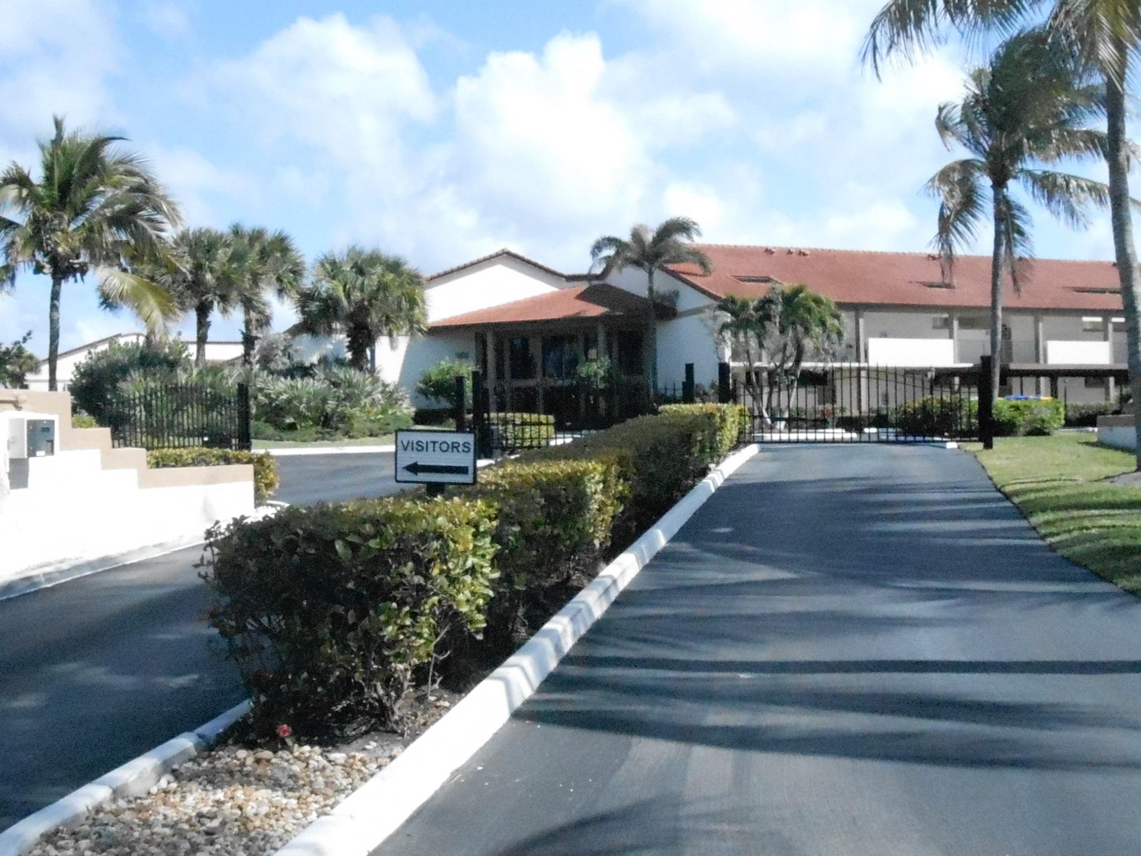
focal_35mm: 38
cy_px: 428
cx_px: 570
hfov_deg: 49.0
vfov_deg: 37.7
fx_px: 1253
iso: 3200
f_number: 13.2
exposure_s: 1/1500
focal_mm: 6.8
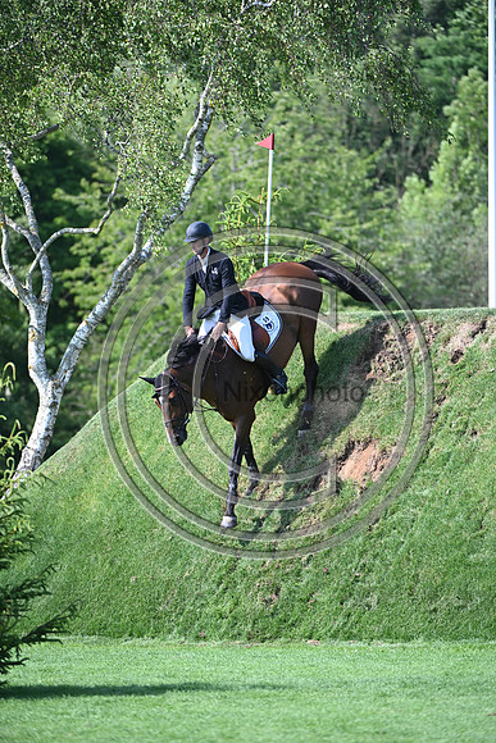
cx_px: 248
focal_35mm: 260
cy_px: 372
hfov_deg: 5.3
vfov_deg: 7.9
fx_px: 5370
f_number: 4.5
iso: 500
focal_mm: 260
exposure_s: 1/1250
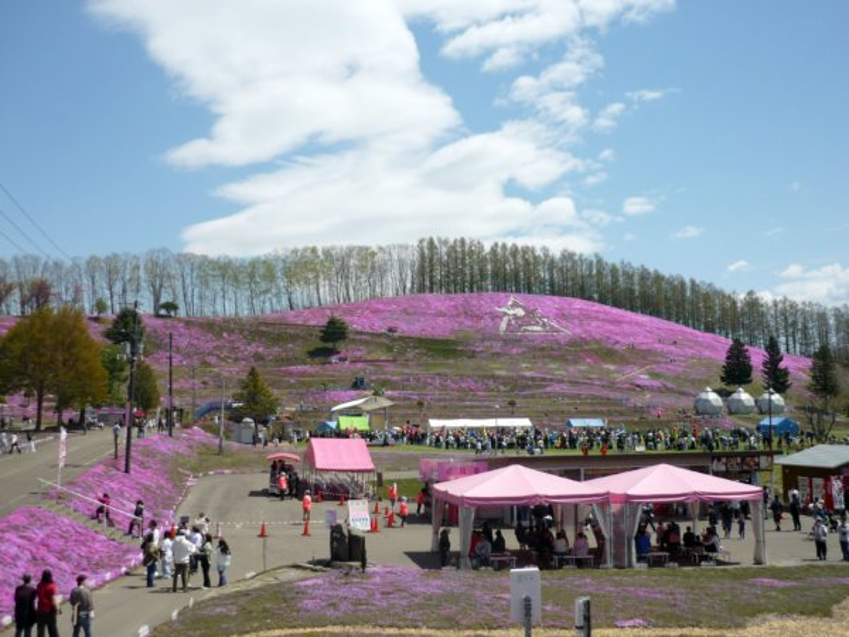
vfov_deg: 39.7
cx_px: 424
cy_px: 318
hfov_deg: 51.4
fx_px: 883
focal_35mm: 36
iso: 100
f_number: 8
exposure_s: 1/250
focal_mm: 6
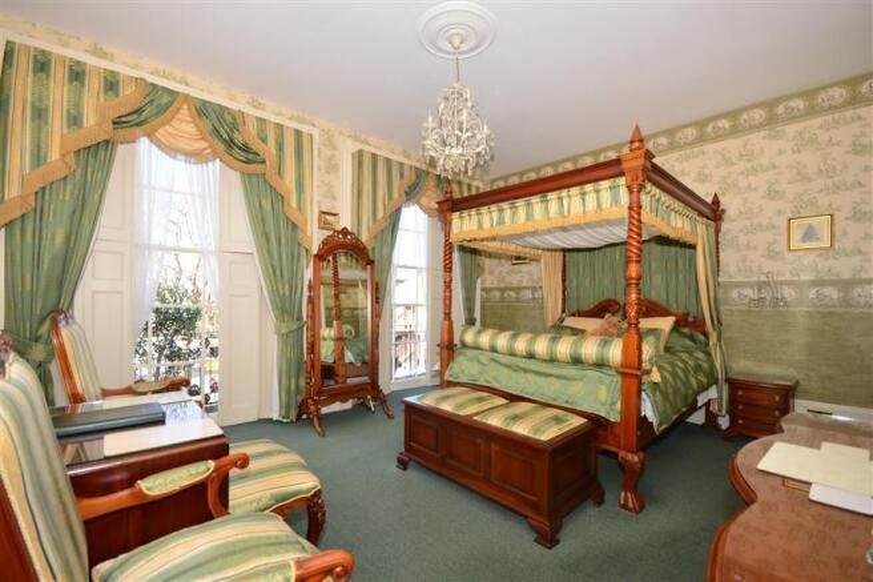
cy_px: 291
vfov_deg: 77.3
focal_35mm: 15
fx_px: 364
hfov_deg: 100.4
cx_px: 436
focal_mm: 10
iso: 640
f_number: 7.1
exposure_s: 1/200
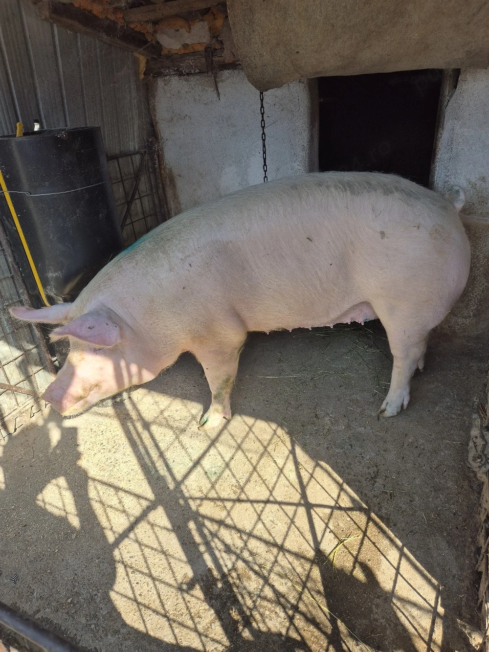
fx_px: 433
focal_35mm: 23
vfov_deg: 73.9
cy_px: 326
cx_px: 244
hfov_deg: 58.9
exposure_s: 1/625
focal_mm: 5.4
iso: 25
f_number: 1.8
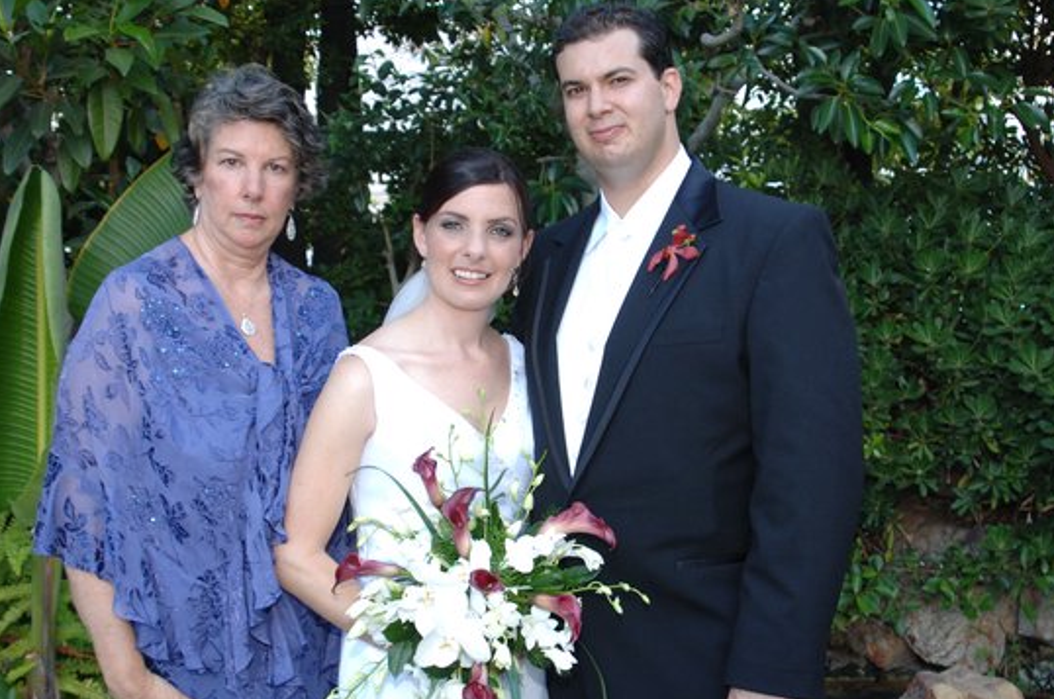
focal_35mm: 50
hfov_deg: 39.7
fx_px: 1462
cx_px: 517
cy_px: 400
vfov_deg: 26.9
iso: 400
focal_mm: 28
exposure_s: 1/50
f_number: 5.6
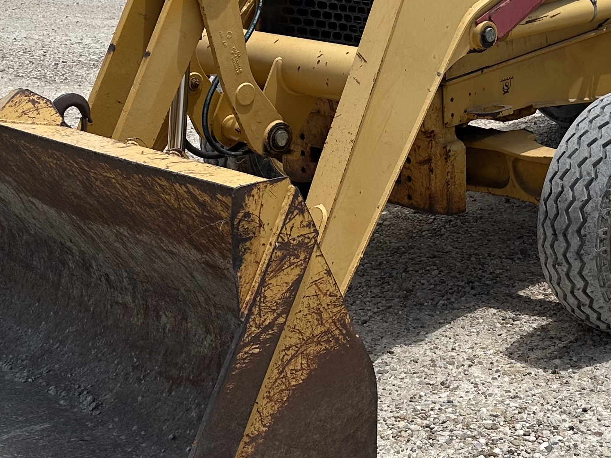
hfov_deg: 26.7
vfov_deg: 20.2
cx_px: 521
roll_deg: -0.7
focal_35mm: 71
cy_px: 22
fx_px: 1253
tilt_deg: -9.8
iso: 80
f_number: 1.78
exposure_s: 1/6623
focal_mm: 6.86
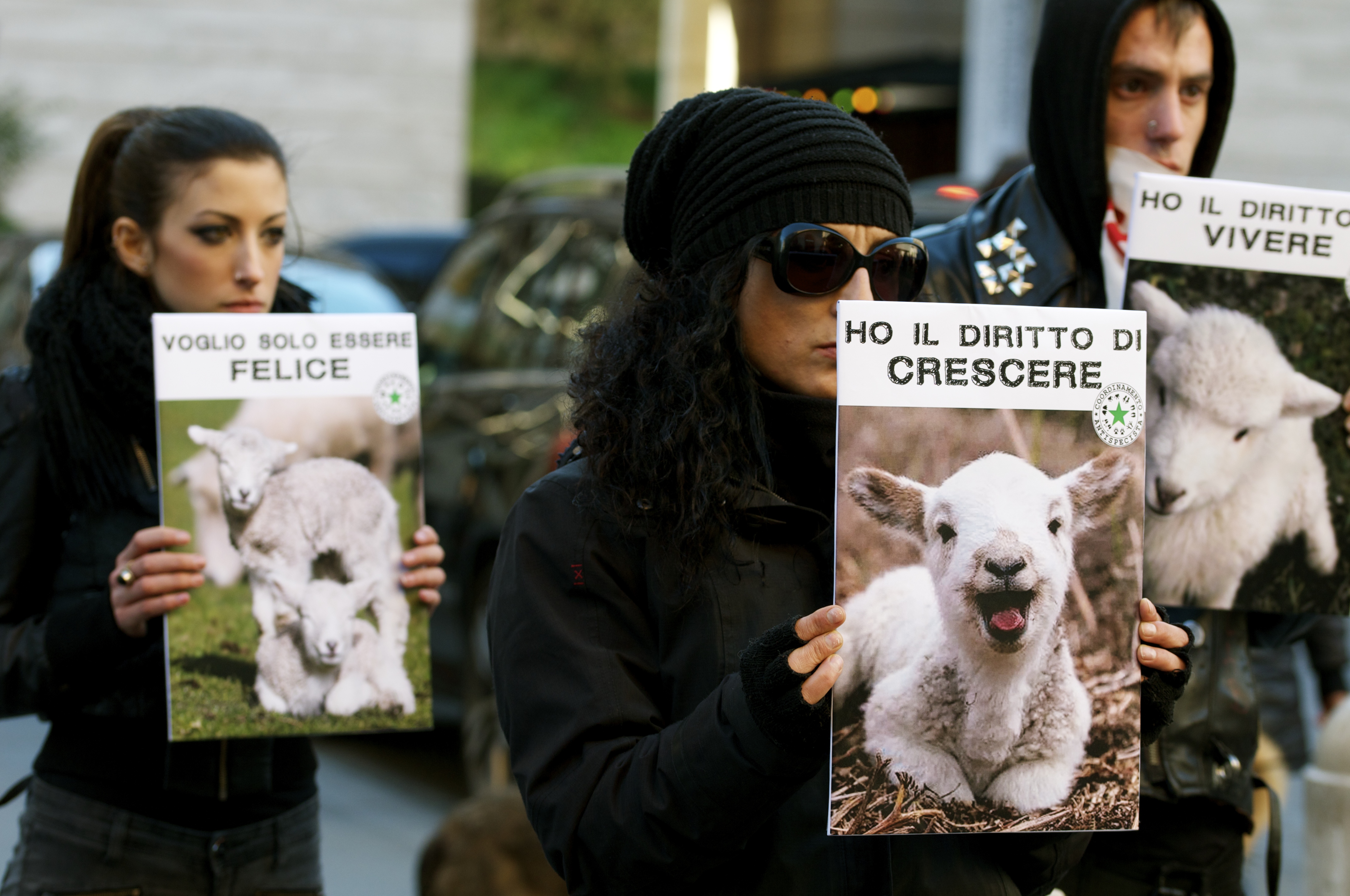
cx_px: 675
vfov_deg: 8.7
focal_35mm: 158
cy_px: 448
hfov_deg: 13.1
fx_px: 5899
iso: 320
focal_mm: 105
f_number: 5.6
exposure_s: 1/125
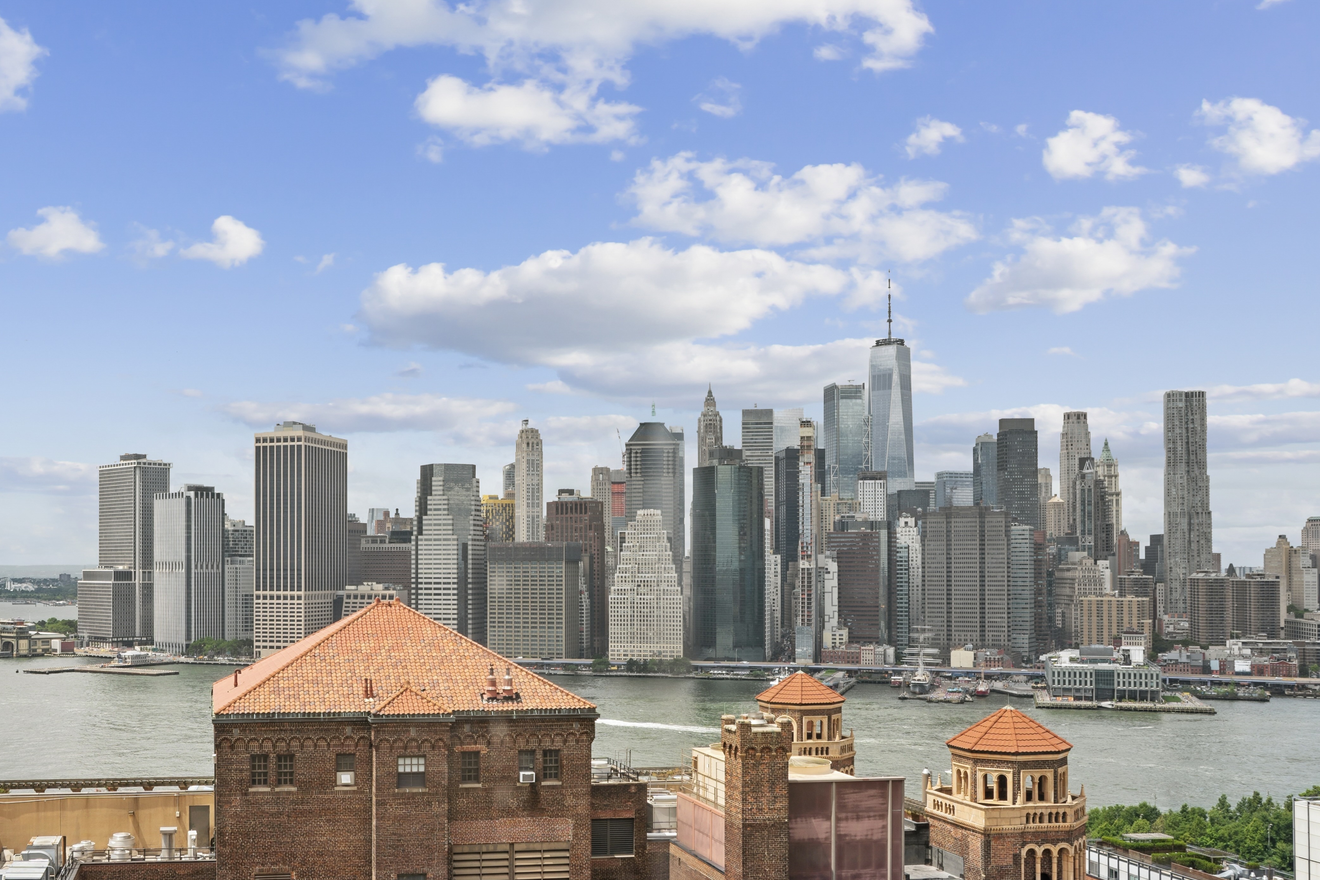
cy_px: 457
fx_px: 1430
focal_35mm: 39
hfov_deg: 48.7
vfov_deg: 34.2
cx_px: 444
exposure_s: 1/125
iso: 100
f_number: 13
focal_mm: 27
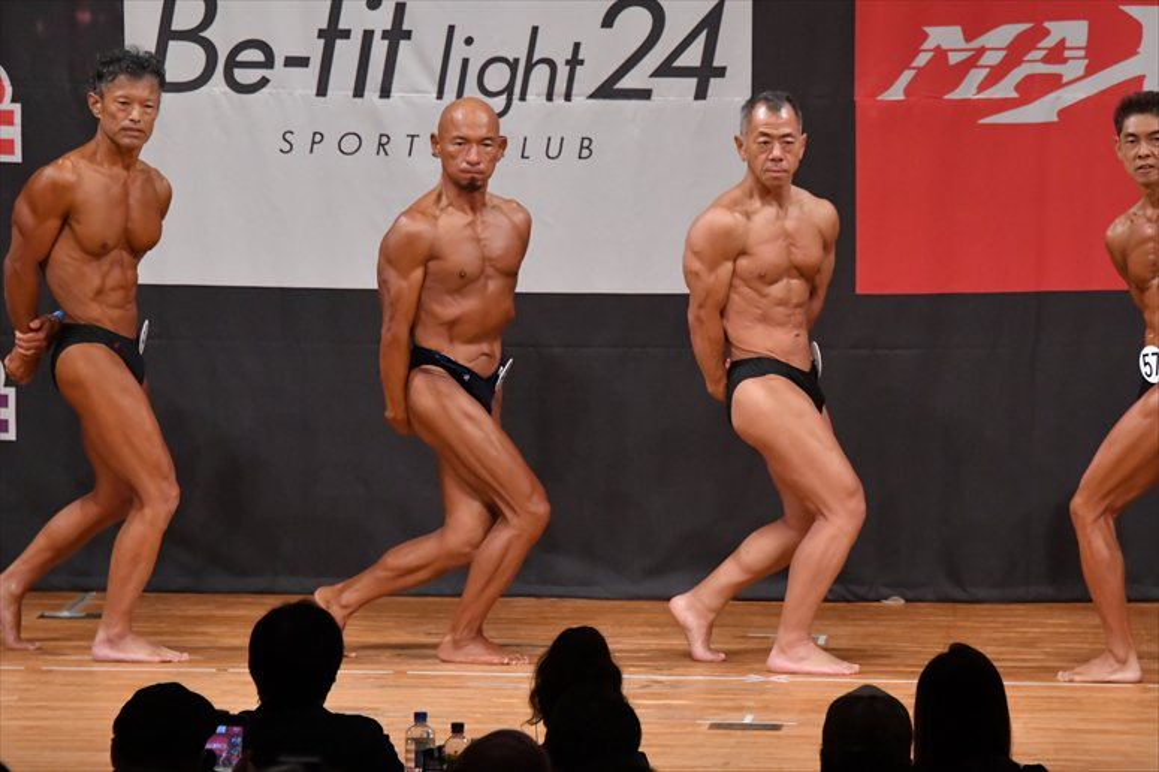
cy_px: 386
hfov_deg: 7.6
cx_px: 580
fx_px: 8688
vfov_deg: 5.1
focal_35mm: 270
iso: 6400
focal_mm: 180
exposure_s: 1/400
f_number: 5.6
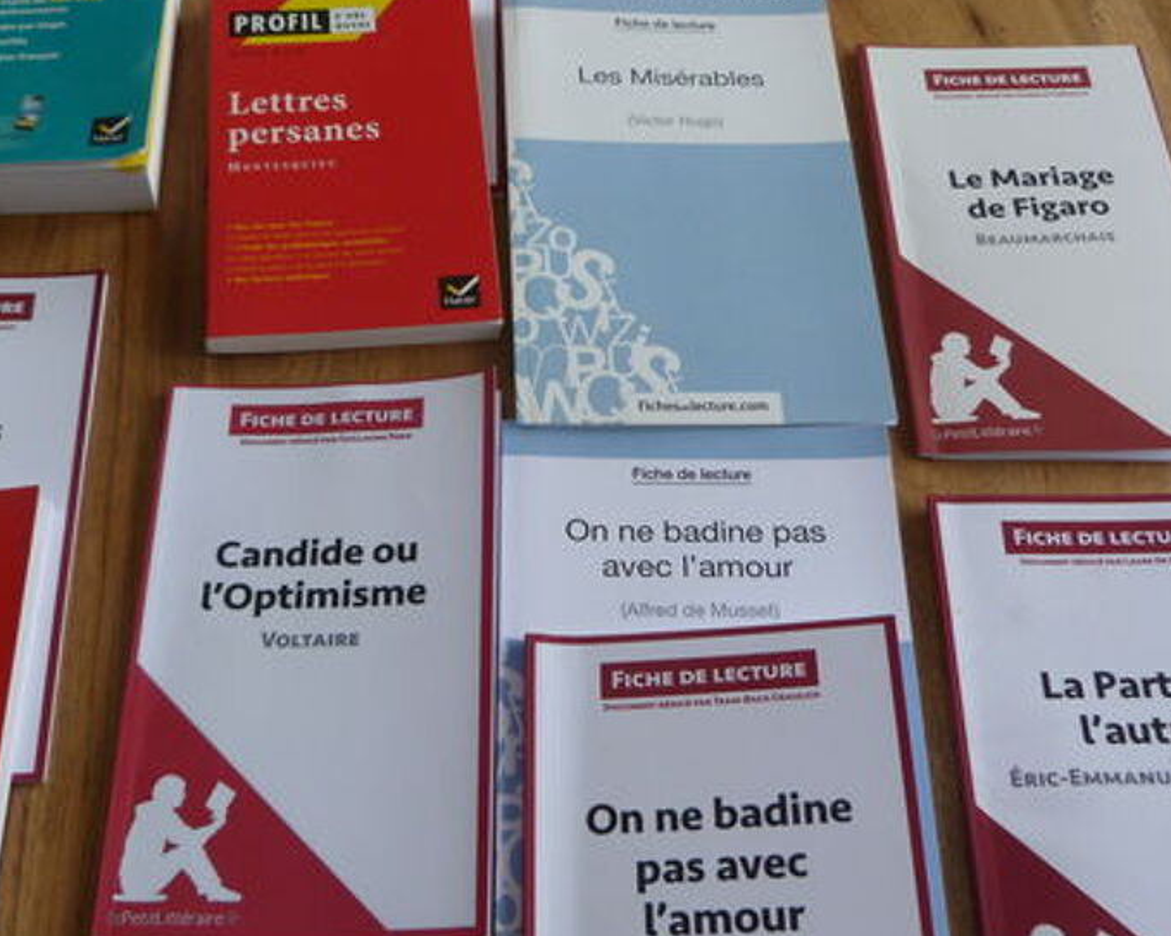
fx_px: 1594
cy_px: 419
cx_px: 528
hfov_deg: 40.3
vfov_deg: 32.7
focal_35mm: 46
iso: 160
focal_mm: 5.8
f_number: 3
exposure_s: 1/60
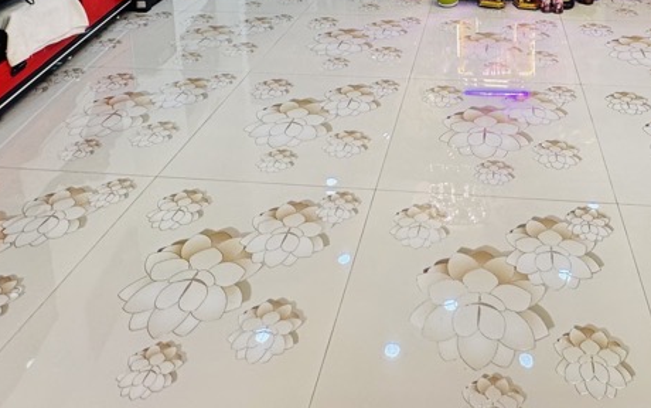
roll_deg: +1.2
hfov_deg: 57.1
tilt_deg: -7.3
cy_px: -135
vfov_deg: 29.9
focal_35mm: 33
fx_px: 586
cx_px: 423
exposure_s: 1/100
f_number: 2.2
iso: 160
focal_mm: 2.22
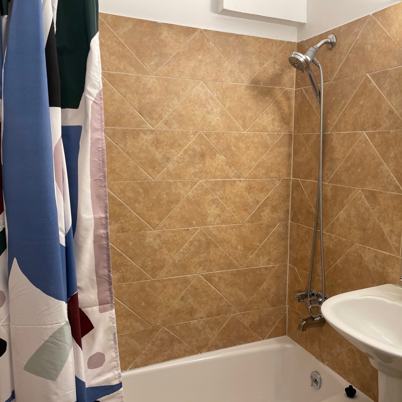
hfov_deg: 52.2
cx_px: 242
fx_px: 407
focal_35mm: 31
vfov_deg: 52.5
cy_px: 203
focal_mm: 5.1
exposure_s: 1/120
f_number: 1.6
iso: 125
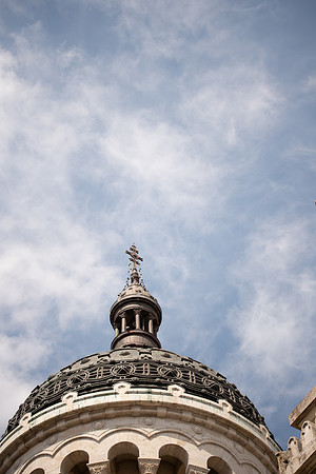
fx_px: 1185
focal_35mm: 90
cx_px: 158
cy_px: 237
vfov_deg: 22.6
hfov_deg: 15.2
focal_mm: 90
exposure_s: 1/2000
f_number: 2.8
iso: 100
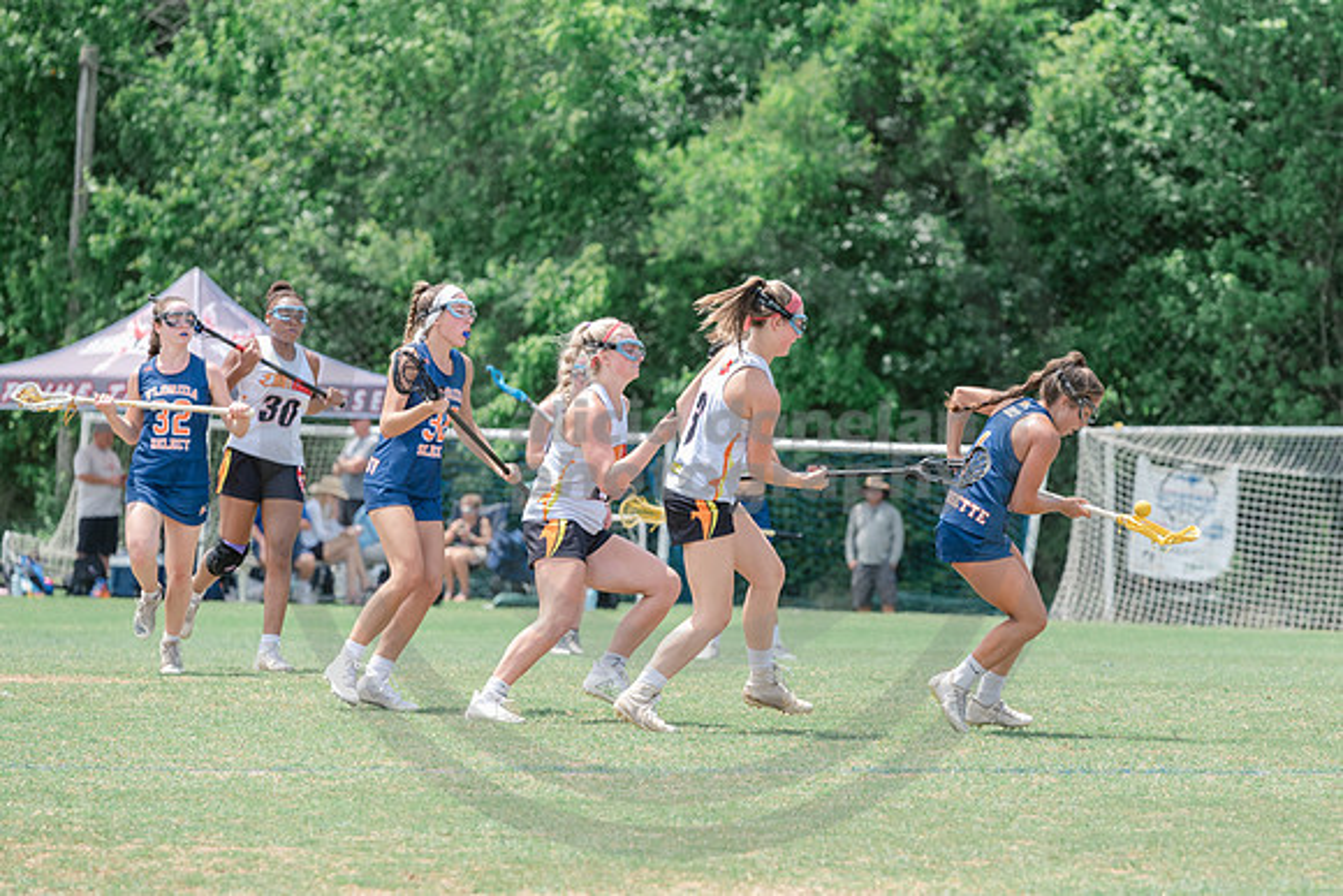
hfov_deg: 7.3
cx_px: 949
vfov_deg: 4.9
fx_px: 10547
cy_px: 571
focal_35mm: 283
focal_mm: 200
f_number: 5
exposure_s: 1/1600
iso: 400
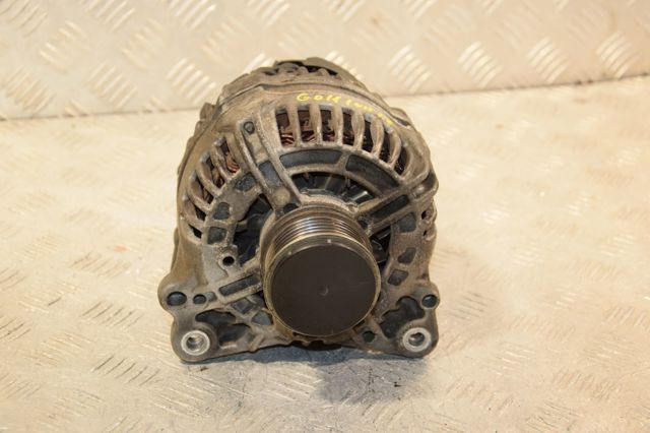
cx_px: 325
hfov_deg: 27.0
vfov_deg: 18.2
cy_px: 216
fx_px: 1353
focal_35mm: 75
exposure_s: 1/200
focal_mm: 50
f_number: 5
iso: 800
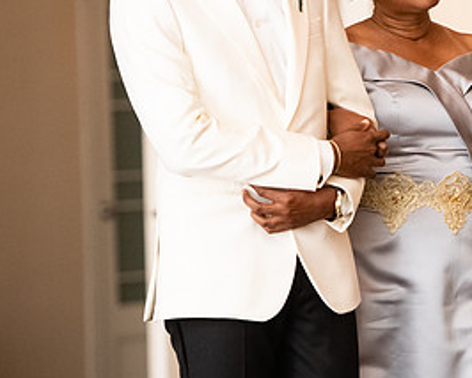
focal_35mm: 317
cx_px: 422
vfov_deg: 4.9
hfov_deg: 6.1
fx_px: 4430
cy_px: 74
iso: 3200
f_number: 2.8
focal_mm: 155
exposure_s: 1/400
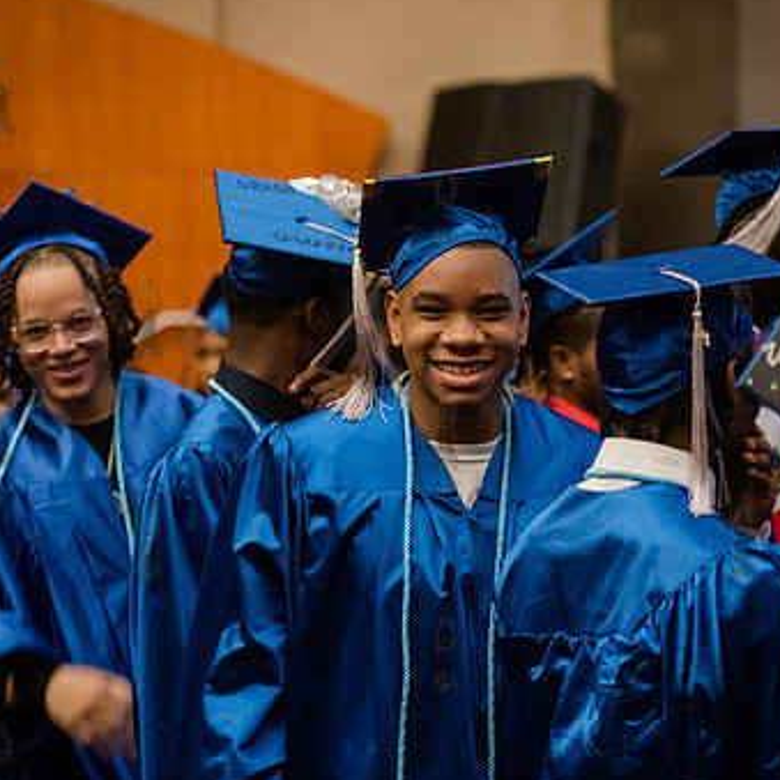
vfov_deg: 14.0
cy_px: 429
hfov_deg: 14.0
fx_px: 3187
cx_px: 444
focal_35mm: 125
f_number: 2.8
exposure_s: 1/125
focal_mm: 86
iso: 8000
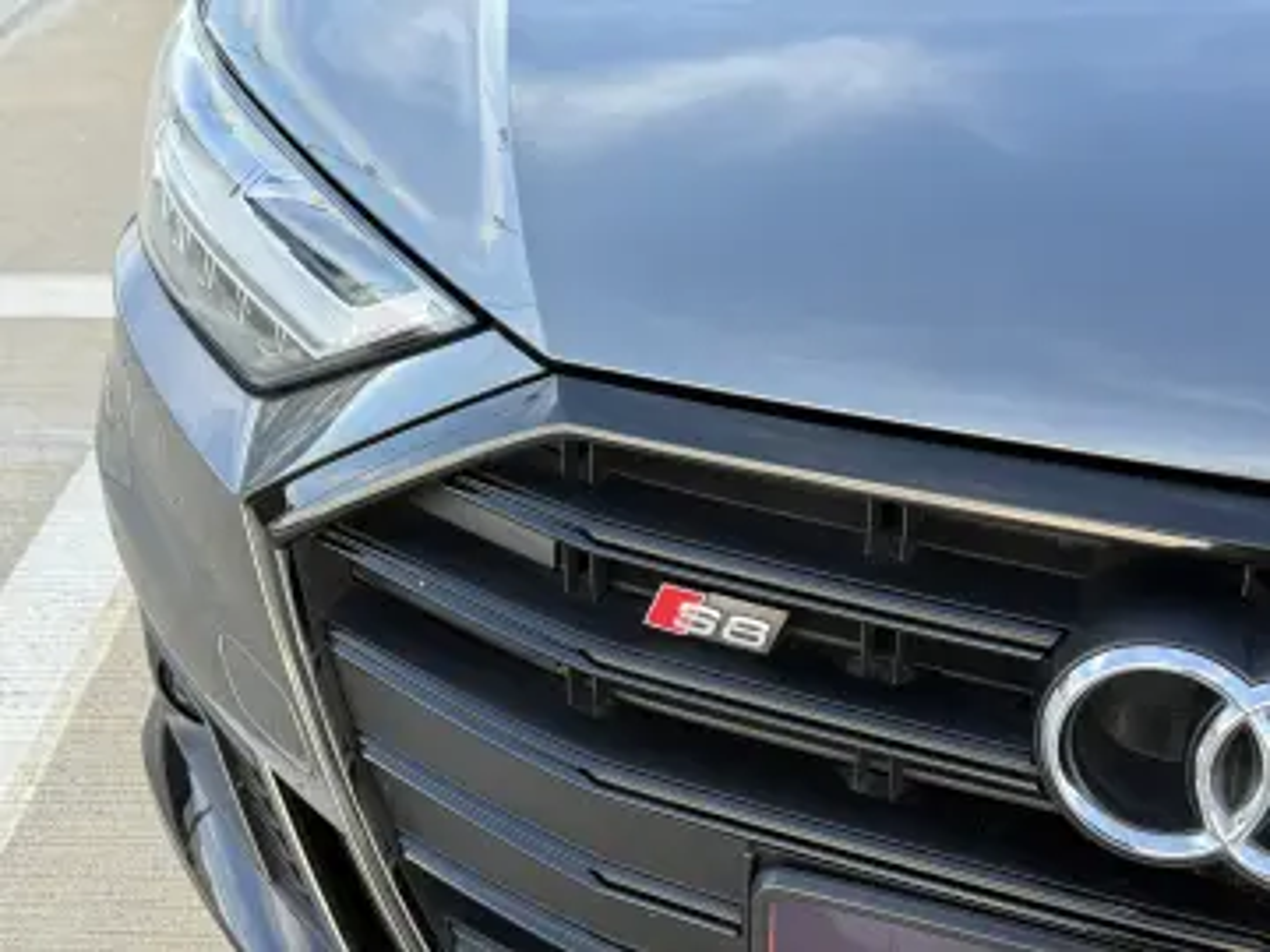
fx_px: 1761
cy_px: 476
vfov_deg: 30.3
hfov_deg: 39.7
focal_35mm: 48
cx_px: 635
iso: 200
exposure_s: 1/207
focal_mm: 6.76
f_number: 1.78
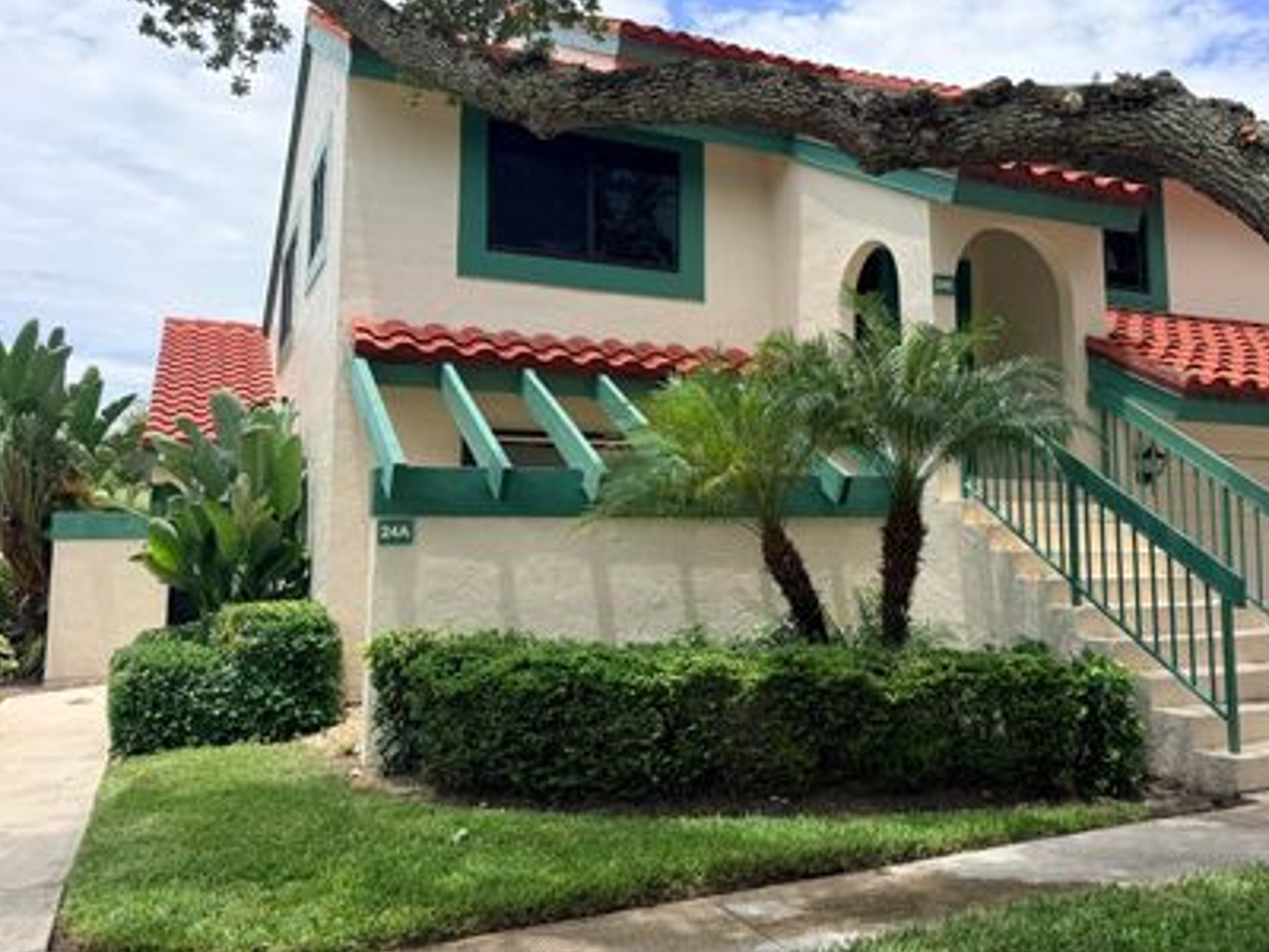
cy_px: 382
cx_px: 790
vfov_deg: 46.5
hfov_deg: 59.2
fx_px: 1100
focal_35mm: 30
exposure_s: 1/3953
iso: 100
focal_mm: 6.76
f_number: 1.78
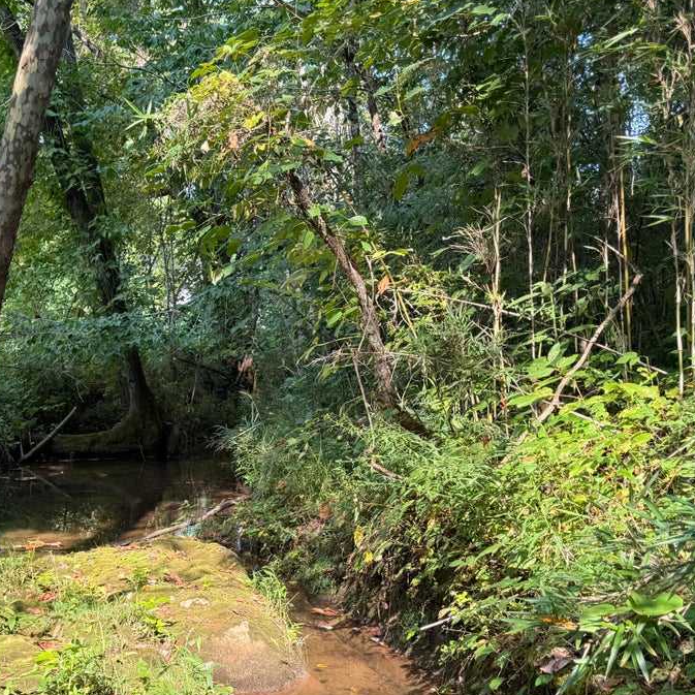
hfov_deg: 37.9
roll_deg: -1.2
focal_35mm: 43
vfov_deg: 38.4
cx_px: 148
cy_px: 503
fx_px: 977
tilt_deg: -10.8
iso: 80
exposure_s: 1/383
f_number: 1.78
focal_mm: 6.76
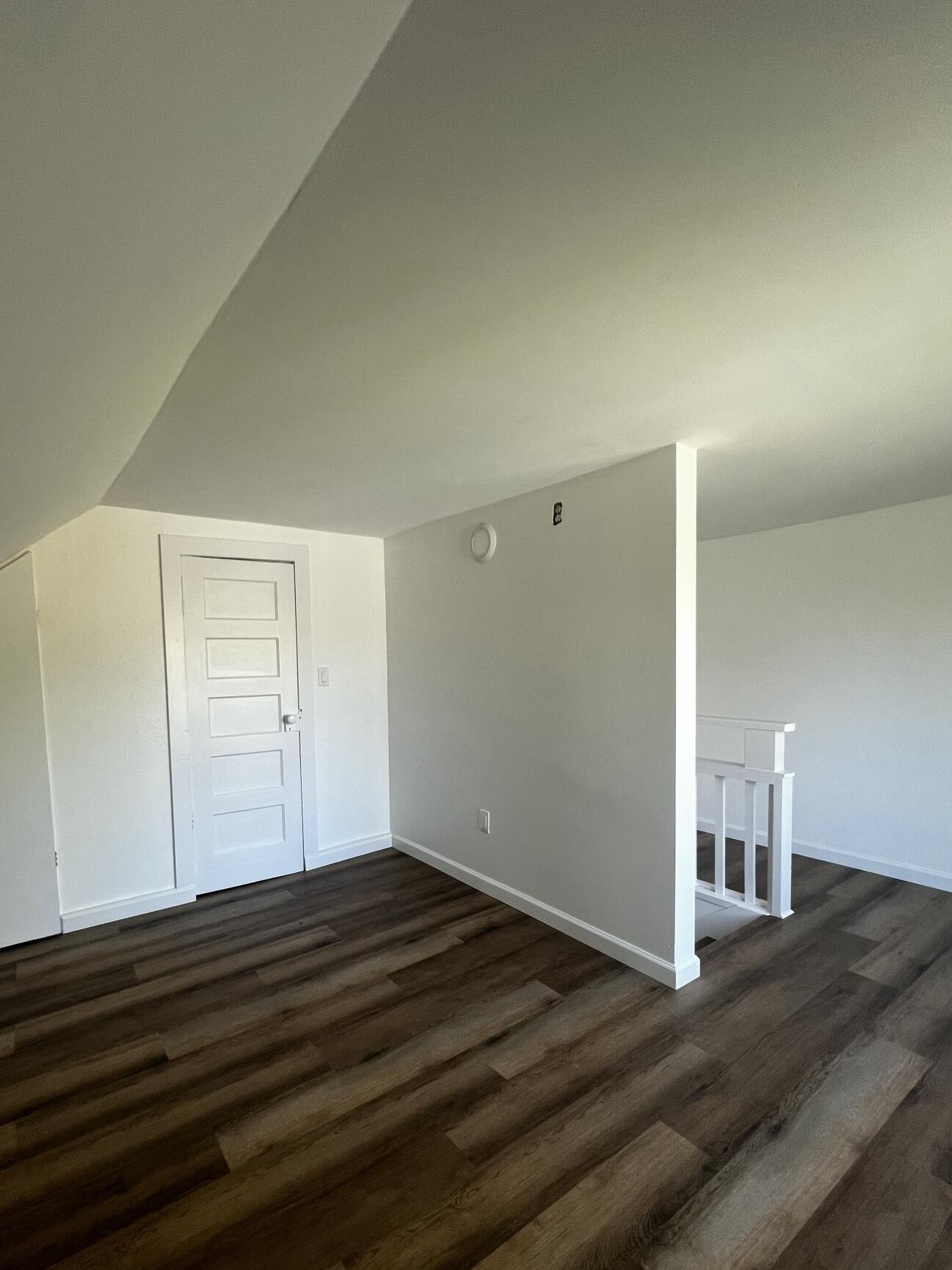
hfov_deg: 81.4
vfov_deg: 97.9
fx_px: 550
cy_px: 696
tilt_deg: -3.2
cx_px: 421
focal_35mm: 15
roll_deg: +1.8
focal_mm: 1.57
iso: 125
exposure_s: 1/120
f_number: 1.8
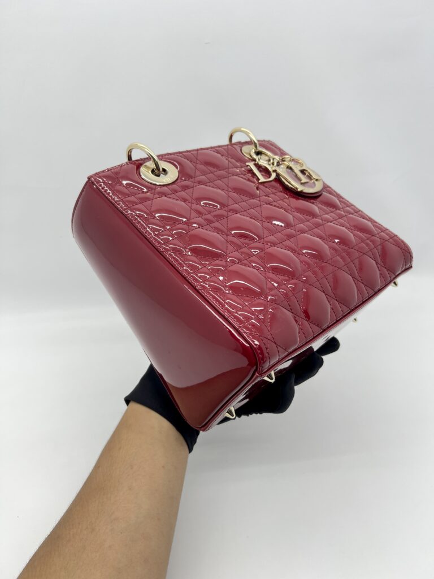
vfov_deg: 67.3
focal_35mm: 26
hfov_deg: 53.1
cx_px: 217
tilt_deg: -30.6
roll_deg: -0.6
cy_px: 290
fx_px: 435
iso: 50
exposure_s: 1/100
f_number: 1.5
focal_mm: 5.7
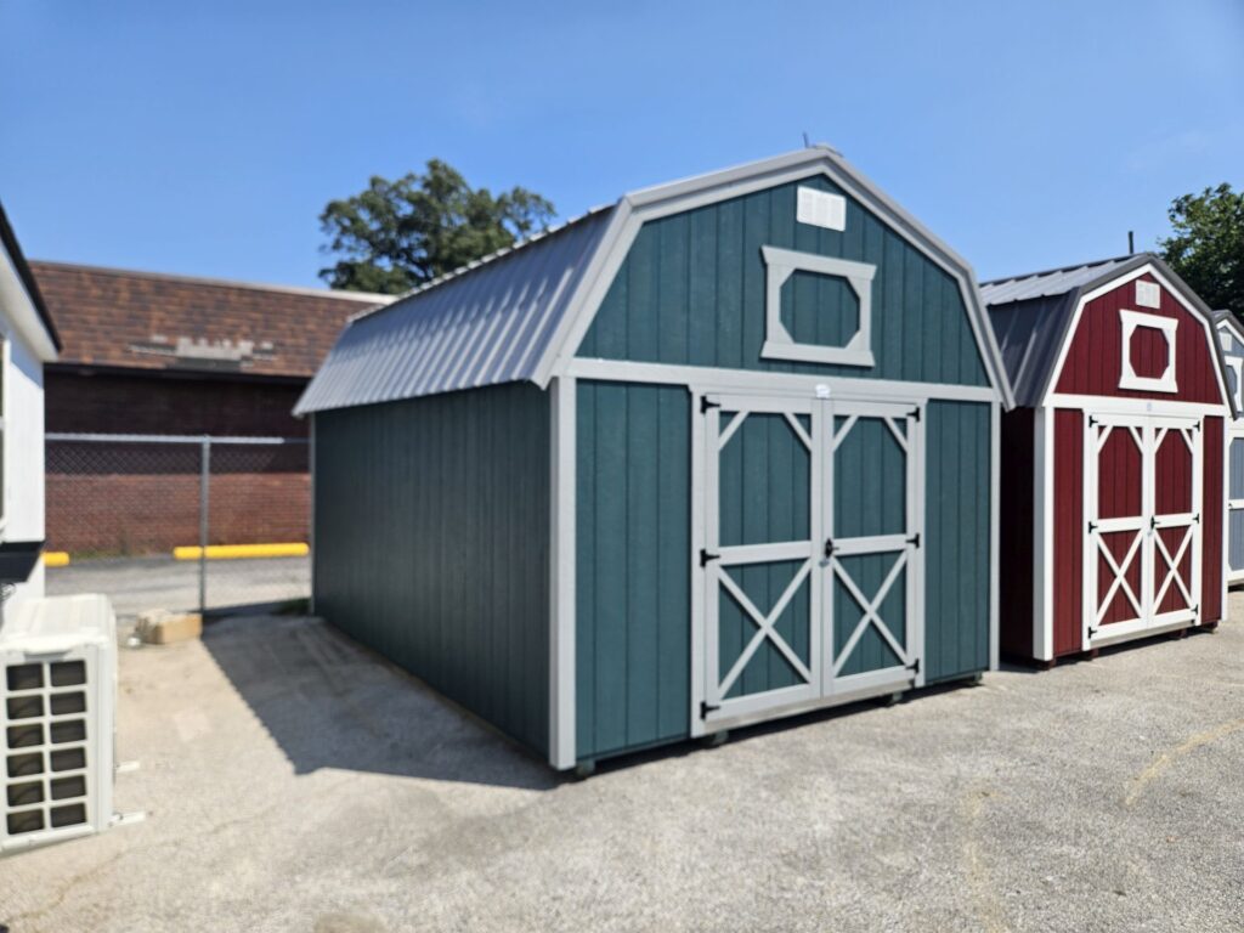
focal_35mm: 23
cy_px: 466
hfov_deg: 73.9
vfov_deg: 58.9
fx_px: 827
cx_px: 622
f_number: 1.8
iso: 25
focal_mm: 5.4
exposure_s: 1/2222
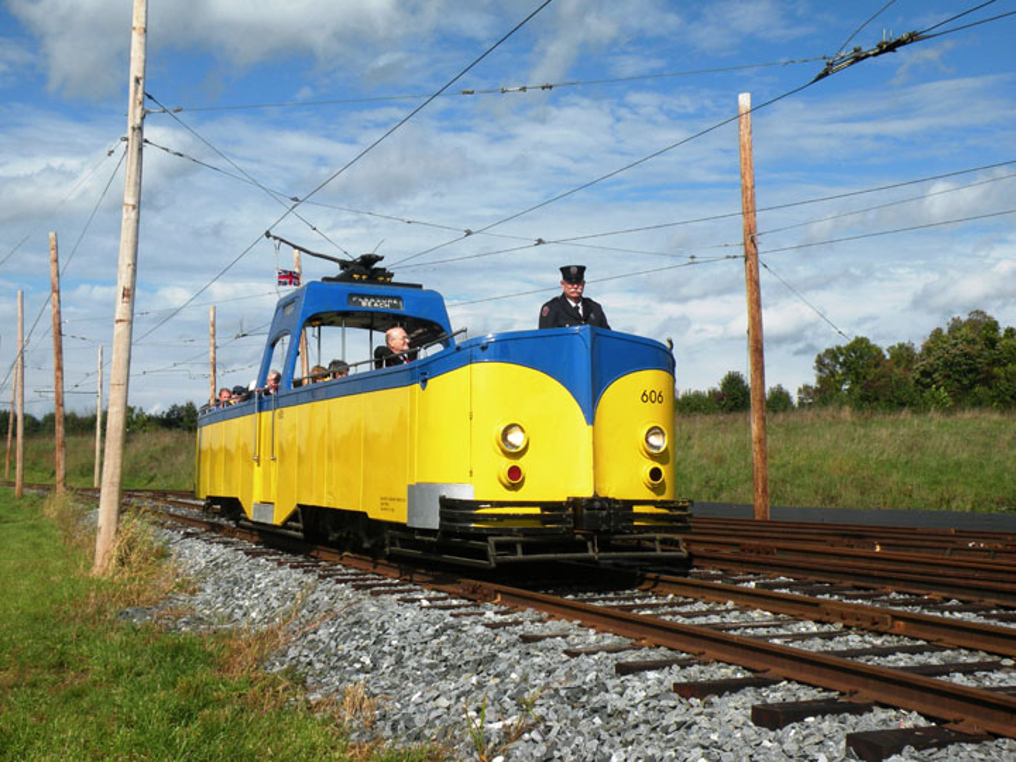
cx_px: 508
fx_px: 1233
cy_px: 381
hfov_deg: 44.8
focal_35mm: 42
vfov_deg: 34.3
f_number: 7.1
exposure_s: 1/294
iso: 64
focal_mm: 7.4
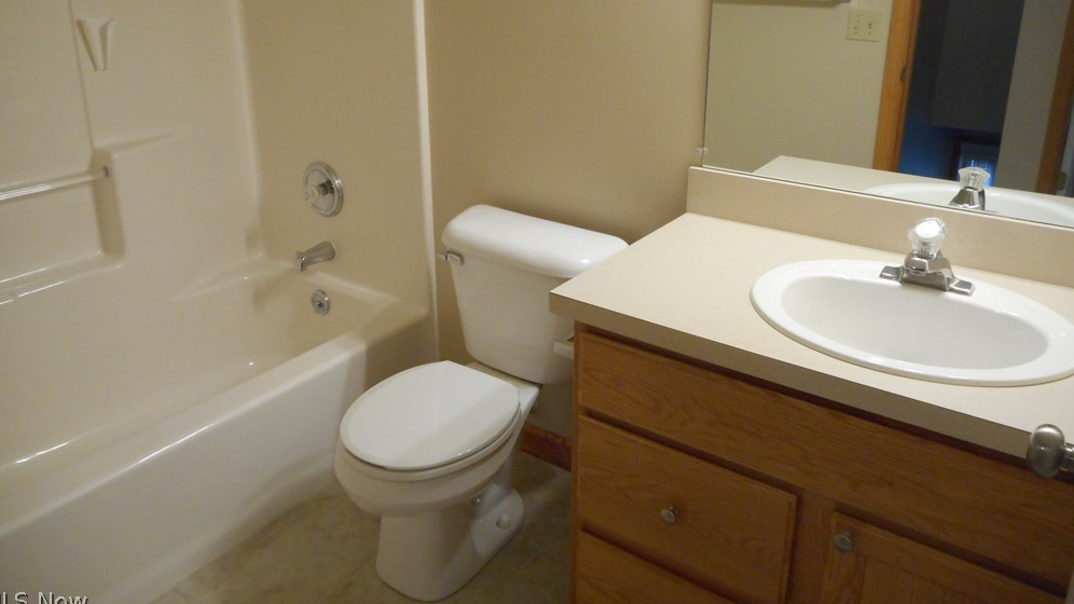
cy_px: 205
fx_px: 797
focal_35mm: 28
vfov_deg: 41.0
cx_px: 527
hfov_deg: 67.9
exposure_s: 1/30
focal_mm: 4.5
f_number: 3.7
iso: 360
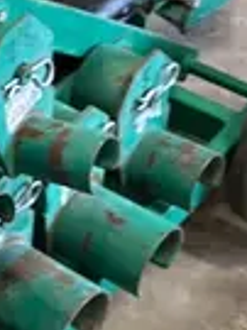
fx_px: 1344
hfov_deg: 9.9
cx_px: -223
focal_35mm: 141
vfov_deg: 14.0
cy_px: 101
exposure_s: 1/40
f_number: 1.6
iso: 400
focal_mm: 5.1
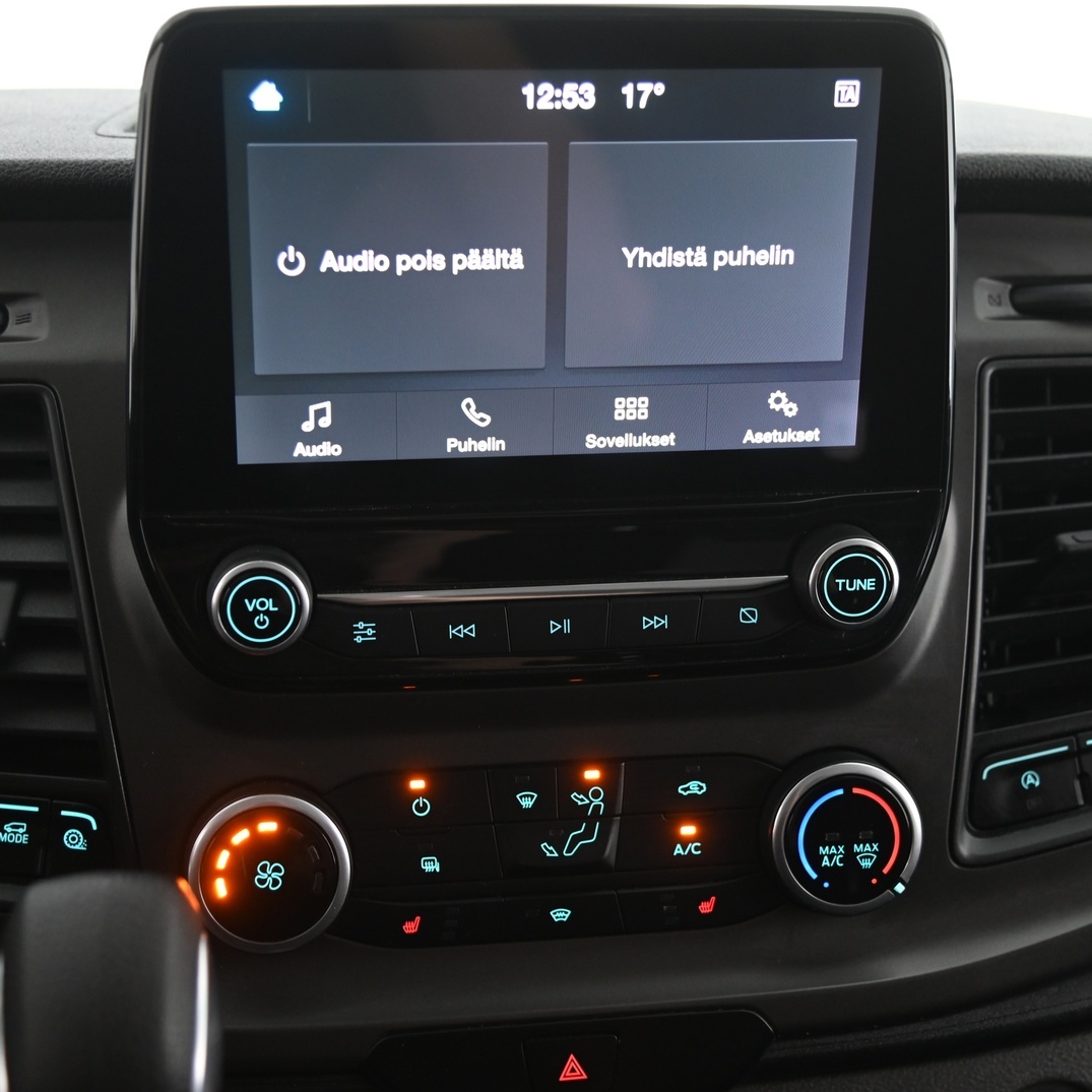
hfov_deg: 29.1
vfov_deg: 29.1
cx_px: 521
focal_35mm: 59
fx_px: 2106
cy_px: 547
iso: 2000
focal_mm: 46
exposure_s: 1/15
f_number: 4
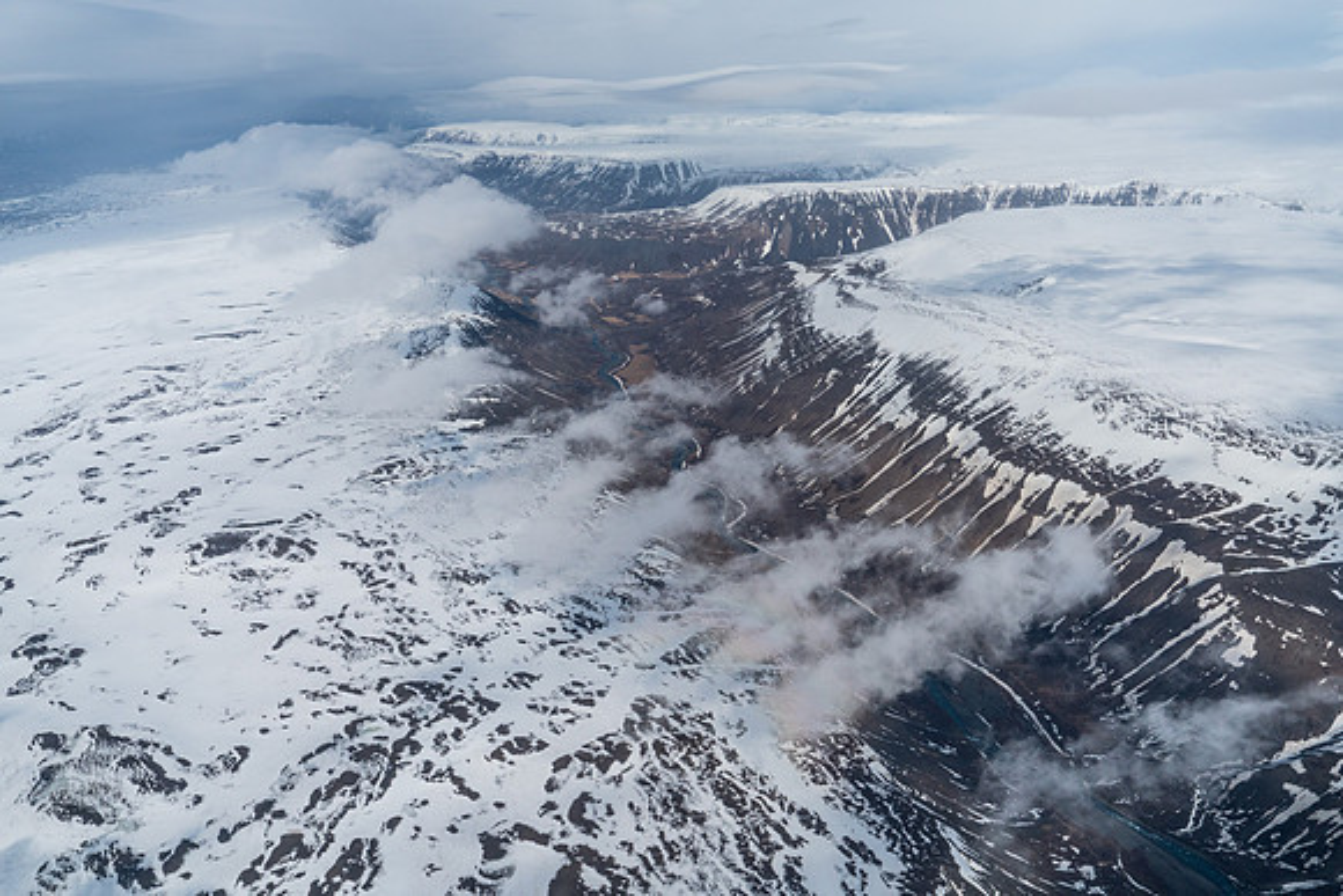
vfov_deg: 42.3
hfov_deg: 60.3
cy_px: 448
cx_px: 672
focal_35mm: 31
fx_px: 1157
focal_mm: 31
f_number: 8
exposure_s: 1/3200
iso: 640
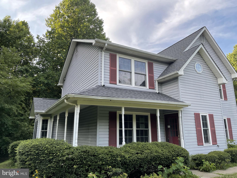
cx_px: 118
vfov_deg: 53.1
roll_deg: +0.8
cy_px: 89
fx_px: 178
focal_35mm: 26
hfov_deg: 67.3
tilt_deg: +13.5
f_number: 1.6
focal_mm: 5.1
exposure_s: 1/288
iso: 32
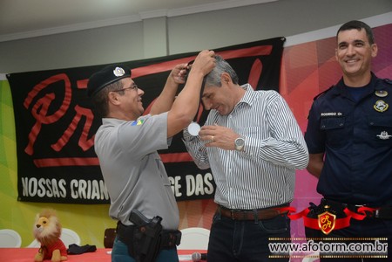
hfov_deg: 41.1
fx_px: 523
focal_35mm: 48
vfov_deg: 28.1
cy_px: 131
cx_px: 196
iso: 1600
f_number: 4.2
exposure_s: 1/125
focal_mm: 32
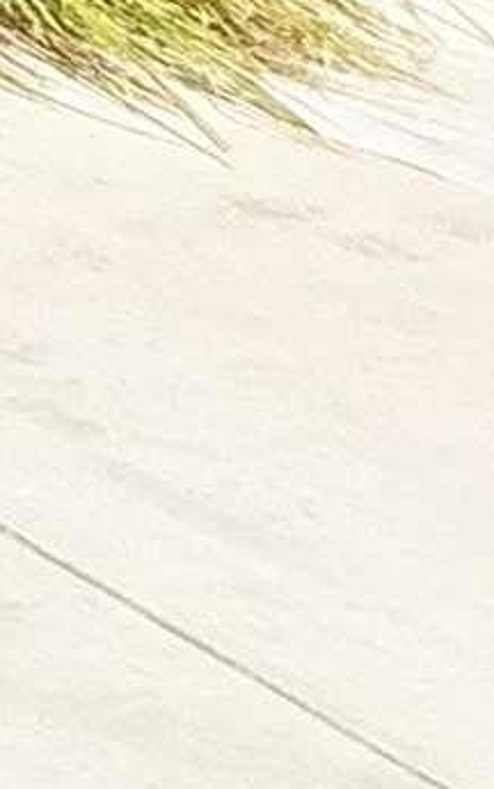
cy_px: -759
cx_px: -2930
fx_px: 2840
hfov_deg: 4.4
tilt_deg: -8.9
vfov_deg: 13.6
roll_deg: +1.4
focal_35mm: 132
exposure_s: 1/1848
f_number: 2.2
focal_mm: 2.22
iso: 50
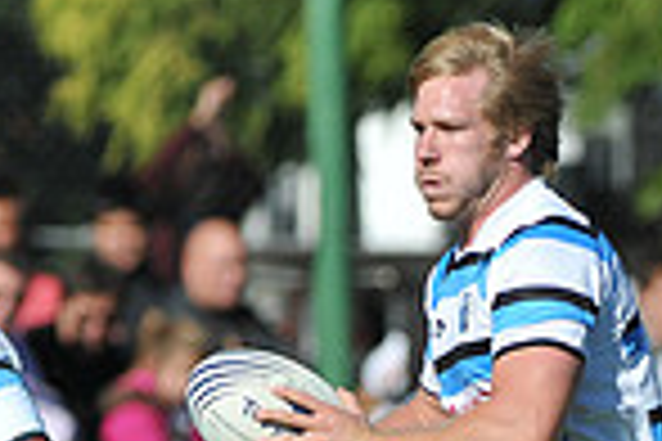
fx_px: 32656
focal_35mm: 1776
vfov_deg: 0.8
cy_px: 767
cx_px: 558
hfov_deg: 1.2
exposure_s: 1/3200
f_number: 3.5
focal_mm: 300
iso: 200
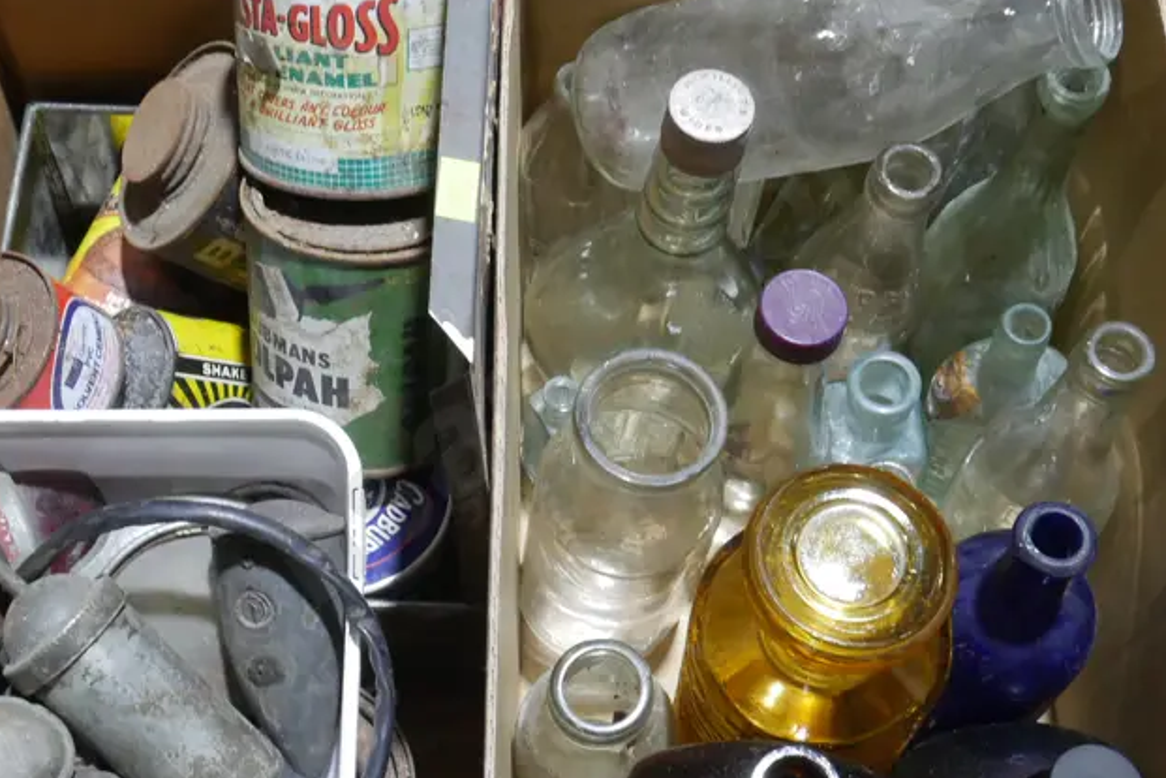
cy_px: 381
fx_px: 1555
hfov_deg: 41.1
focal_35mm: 48
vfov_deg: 28.1
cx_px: 546
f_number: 8
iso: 1600
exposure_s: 1/60
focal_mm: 14
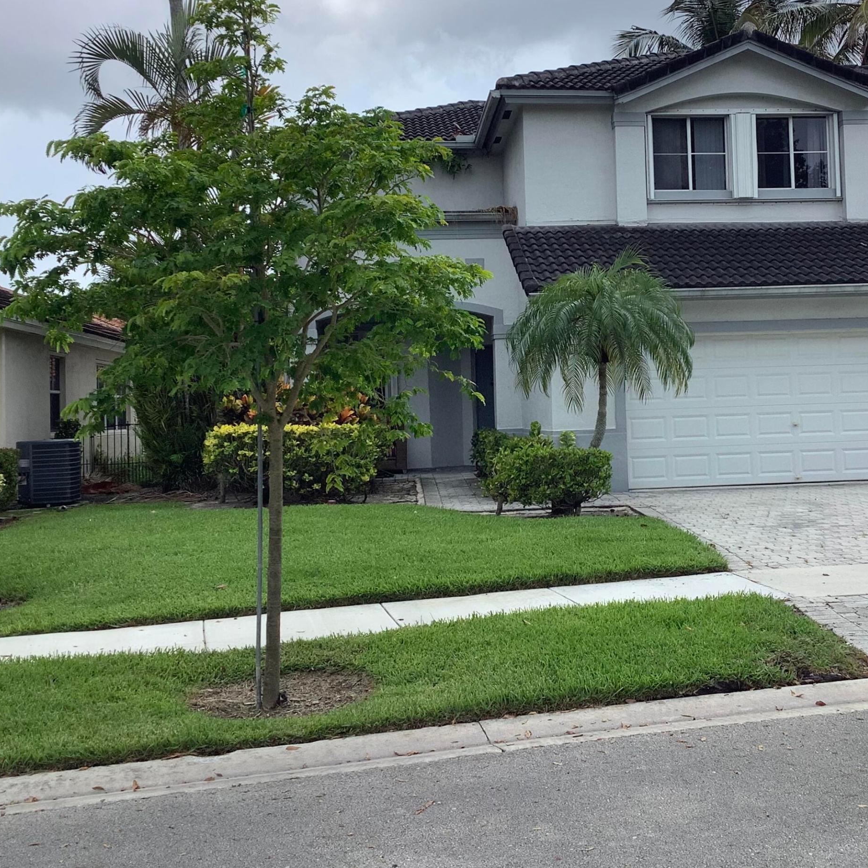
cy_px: 359
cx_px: 563
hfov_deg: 38.8
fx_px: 1220
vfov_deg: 39.0
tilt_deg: +2.4
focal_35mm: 43
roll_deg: +1.0
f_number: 2.4
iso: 25
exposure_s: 1/500
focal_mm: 3.3
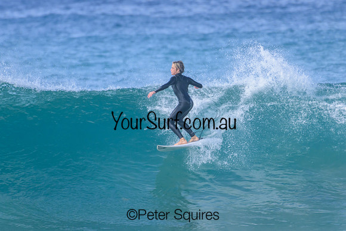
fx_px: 9613
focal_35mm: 1000
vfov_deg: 1.4
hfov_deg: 2.1
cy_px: 116
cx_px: 173
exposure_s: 1/2000
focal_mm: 1000
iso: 1800
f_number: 11
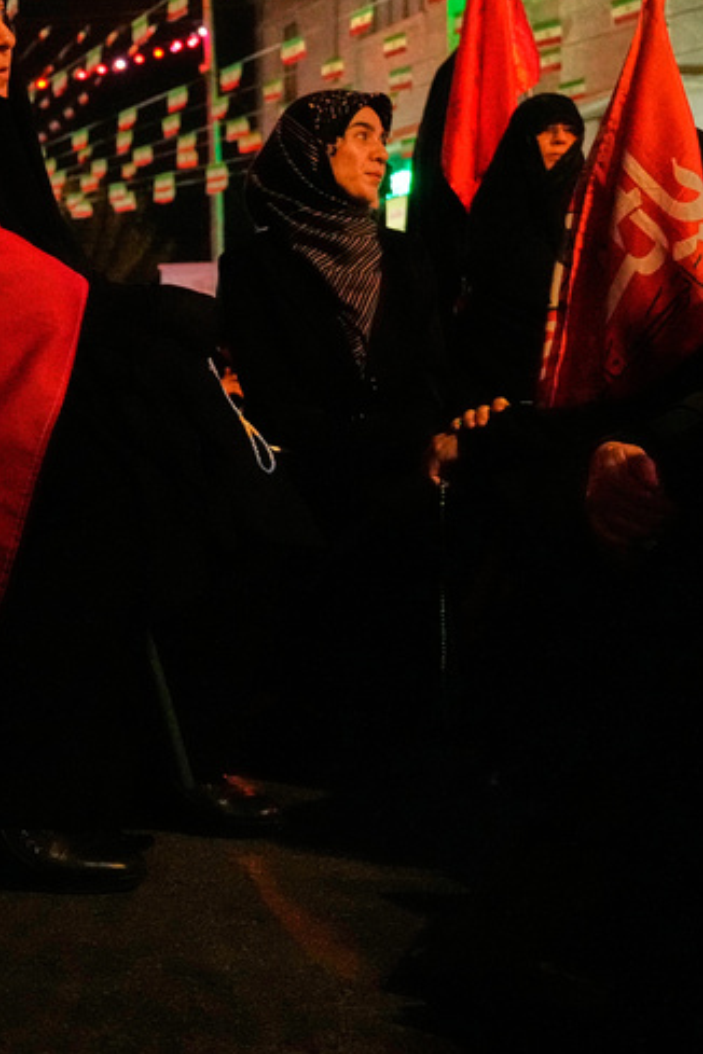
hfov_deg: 19.3
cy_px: 392
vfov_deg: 30.0
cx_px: -112
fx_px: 1962
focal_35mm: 67
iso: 8000
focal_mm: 32
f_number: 4
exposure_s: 1/320
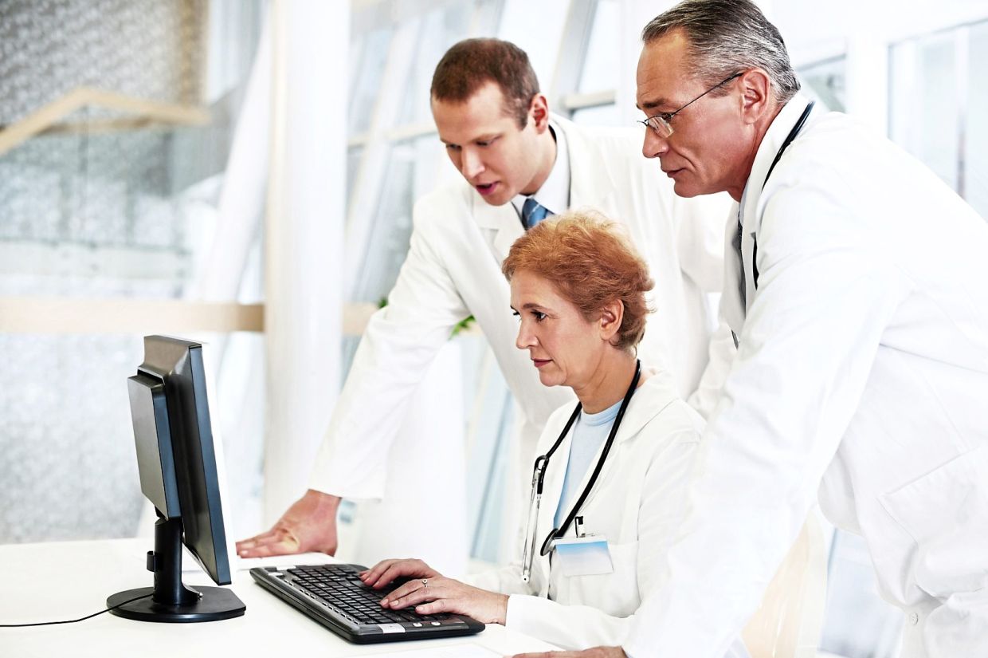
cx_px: 494
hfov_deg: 39.6
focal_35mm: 50
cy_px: 329
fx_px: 1371
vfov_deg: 27.0
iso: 250
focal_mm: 50
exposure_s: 1/125
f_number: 2.8
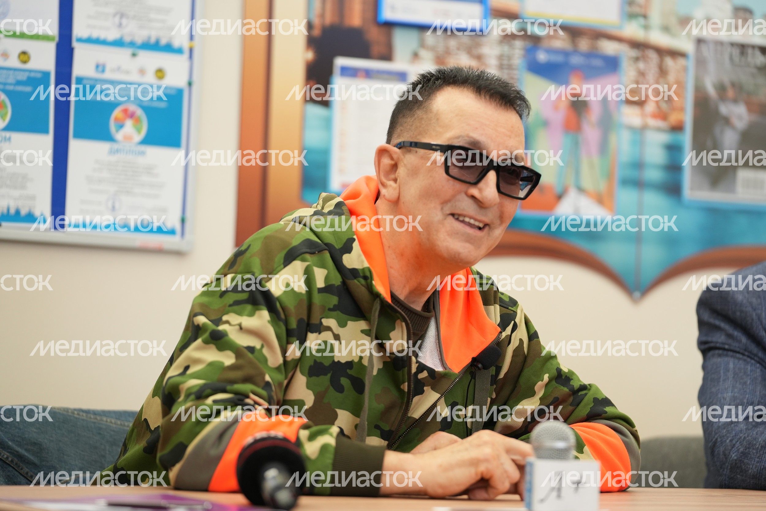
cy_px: 256
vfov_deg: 10.3
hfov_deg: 15.4
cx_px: 383
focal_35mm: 133
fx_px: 2830
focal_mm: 133
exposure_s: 1/200
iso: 1000
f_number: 2.8
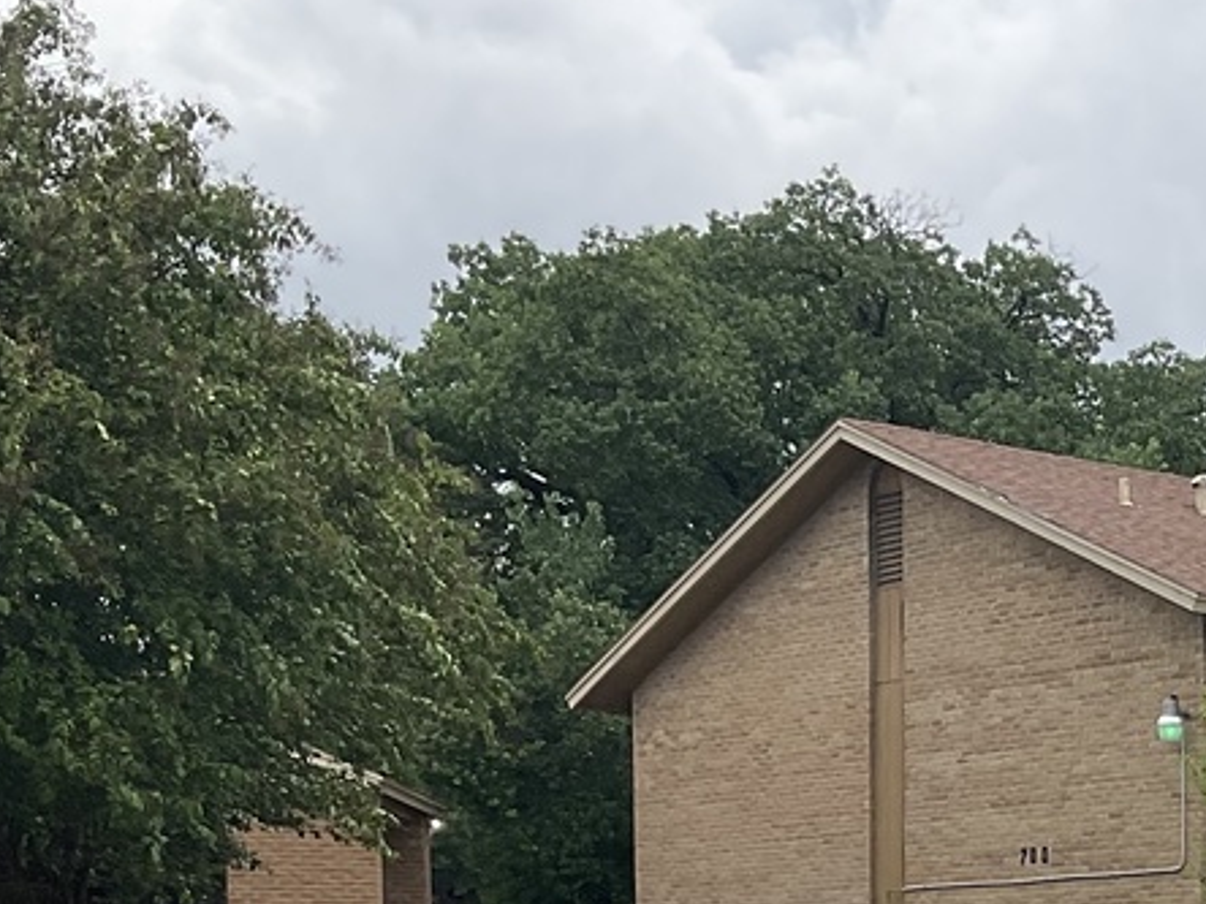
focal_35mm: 94
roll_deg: -0.1
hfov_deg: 20.3
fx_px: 3275
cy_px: 1360
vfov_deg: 14.6
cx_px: 1173
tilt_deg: -4.3
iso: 16
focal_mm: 3
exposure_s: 1/1912
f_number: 1.8
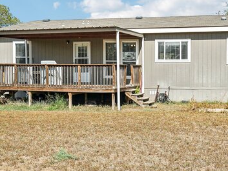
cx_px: 144
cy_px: 75
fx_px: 402
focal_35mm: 61
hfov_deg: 31.5
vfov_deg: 24.0
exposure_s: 1/320
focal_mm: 35
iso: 200
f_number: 8
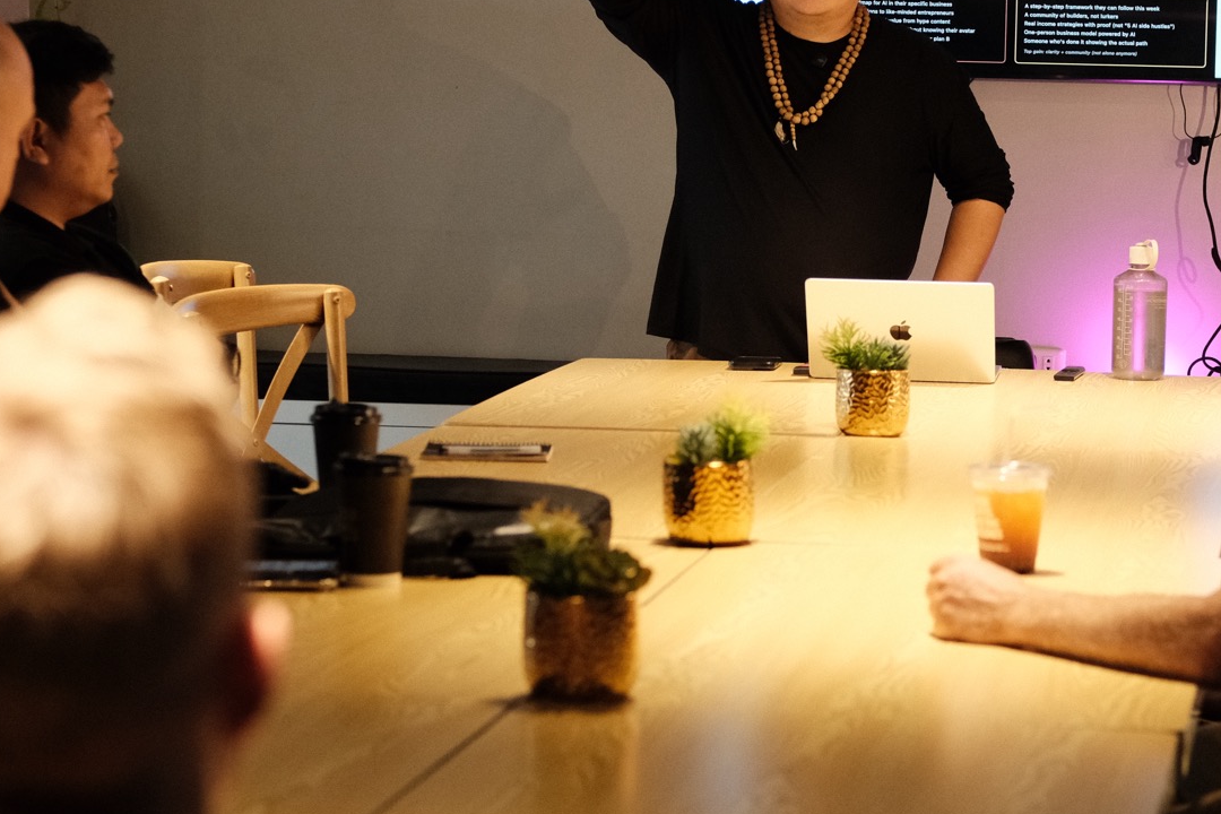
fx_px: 4239
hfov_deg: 16.4
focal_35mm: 125
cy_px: 250
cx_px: 684
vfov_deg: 11.0
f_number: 2.8
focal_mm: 50
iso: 2500
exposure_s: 1/200
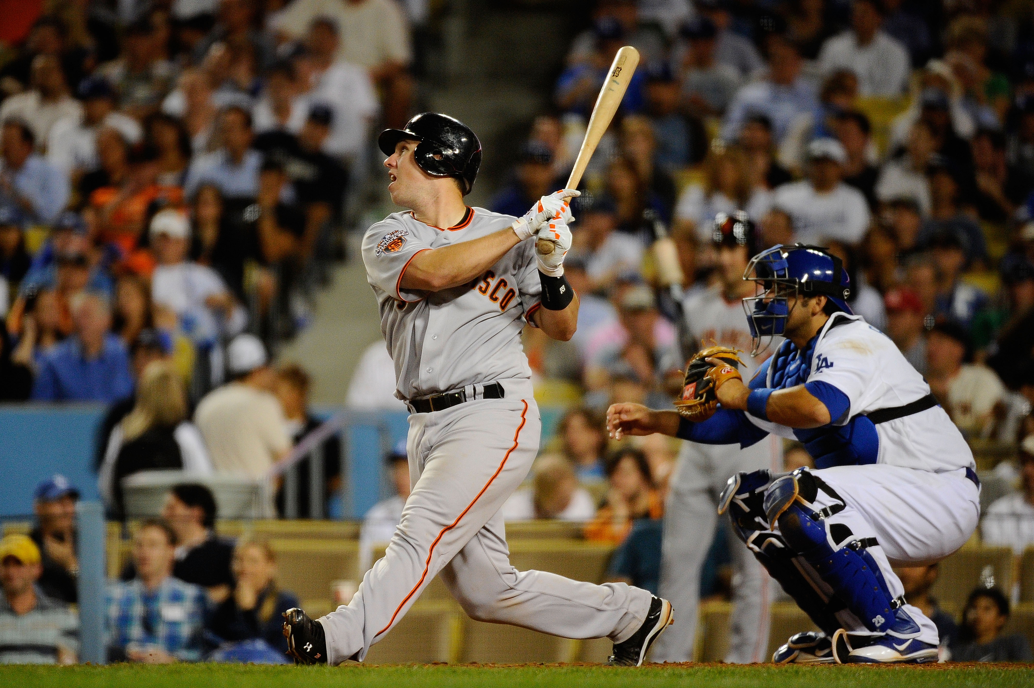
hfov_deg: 5.2
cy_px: 344
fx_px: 11481
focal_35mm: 400
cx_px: 517
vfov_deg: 3.4
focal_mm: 400
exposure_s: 1/1000
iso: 3200
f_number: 4
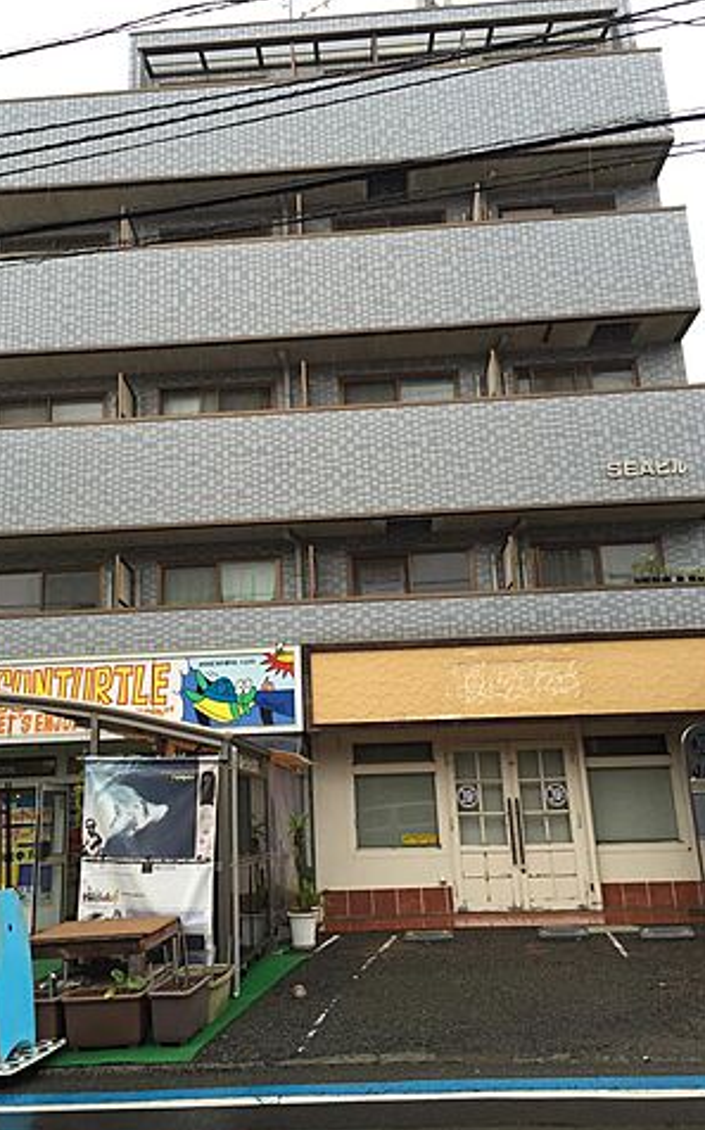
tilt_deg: +16.9
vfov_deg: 61.3
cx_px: 299
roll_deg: +1.5
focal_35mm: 31
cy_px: 563
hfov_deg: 40.5
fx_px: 954
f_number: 2.2
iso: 40
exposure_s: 1/120
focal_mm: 4.15
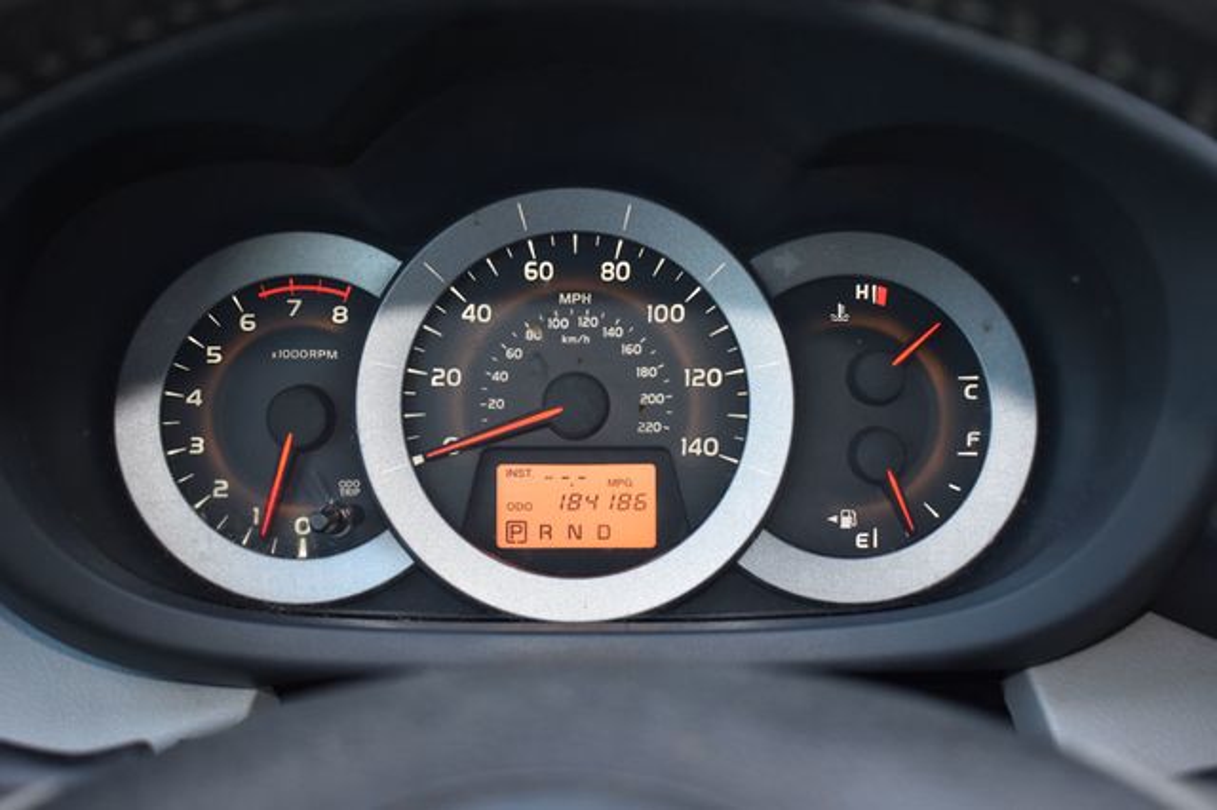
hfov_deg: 47.9
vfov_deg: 33.0
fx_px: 1368
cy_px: 405
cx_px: 608
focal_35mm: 40
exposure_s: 1/80
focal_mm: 27
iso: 800
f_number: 4.5
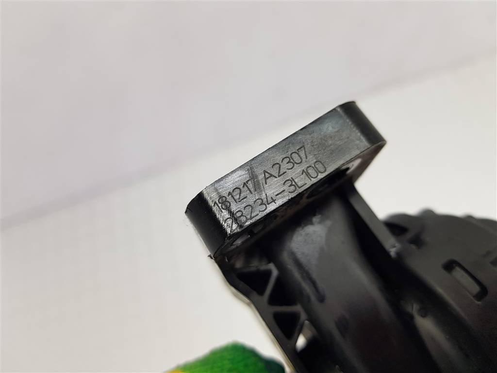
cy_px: 186
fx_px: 373
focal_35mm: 26
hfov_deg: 67.3
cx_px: 248
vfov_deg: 53.1
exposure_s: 1/100
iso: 64
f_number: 1.7
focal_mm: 4.2
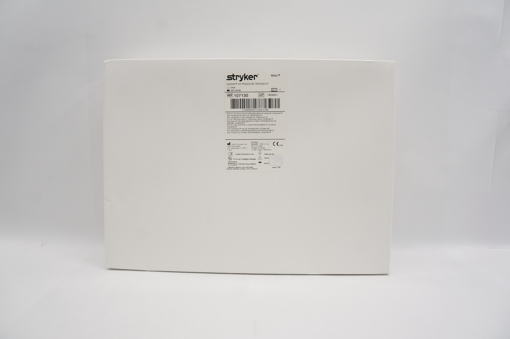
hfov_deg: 67.4
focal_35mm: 27
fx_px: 382
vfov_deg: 47.8
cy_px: 170
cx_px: 255
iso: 800
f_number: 6.3
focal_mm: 18
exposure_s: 1/200
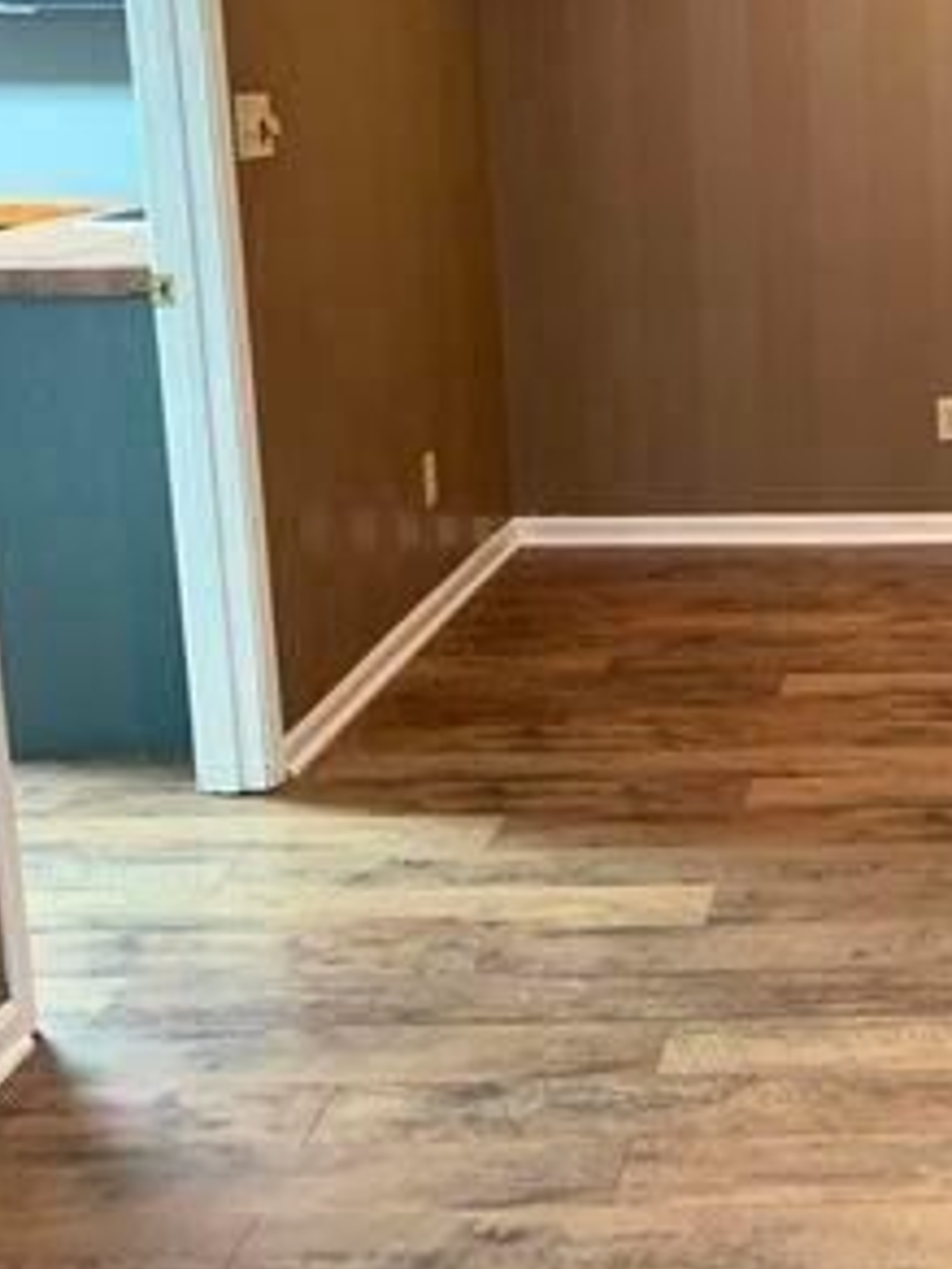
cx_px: 1030
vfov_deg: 33.7
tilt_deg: -11.6
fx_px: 2090
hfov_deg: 24.1
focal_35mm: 57
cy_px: 517
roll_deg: -1.9
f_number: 1.8
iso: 400
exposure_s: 1/40
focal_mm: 4.25
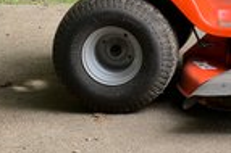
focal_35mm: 192
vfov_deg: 7.1
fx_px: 1231
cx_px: 269
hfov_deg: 10.6
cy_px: -43
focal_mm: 9
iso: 125
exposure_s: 1/99
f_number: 2.8
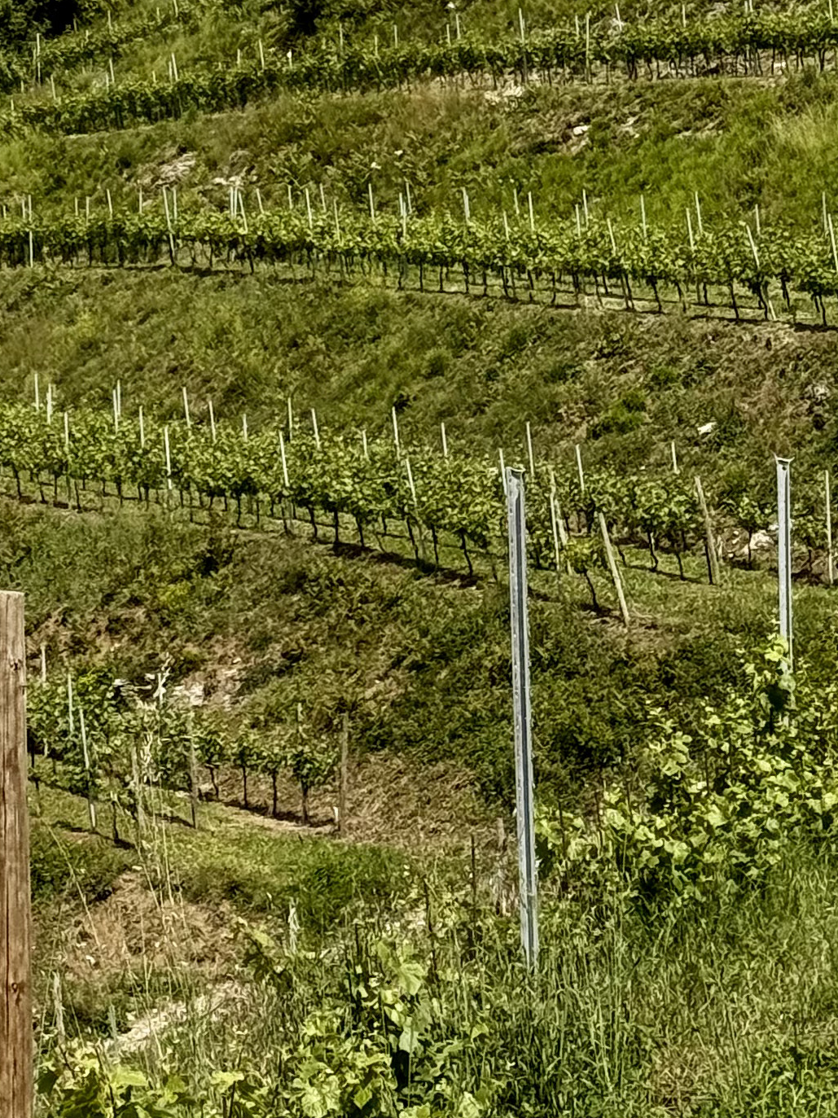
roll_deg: -0.1
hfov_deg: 10.4
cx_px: -71
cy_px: -44
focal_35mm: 141
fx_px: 4553
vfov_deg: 13.8
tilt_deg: +3.7
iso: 64
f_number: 1.78
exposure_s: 1/6024
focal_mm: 6.76
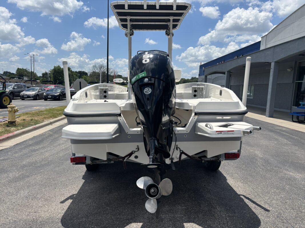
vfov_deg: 53.1
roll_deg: -2.4
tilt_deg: -5.4
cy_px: 114
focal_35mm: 26
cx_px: 152
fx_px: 229
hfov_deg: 67.3
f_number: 1.6
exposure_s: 1/5076
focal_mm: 5.96
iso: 50
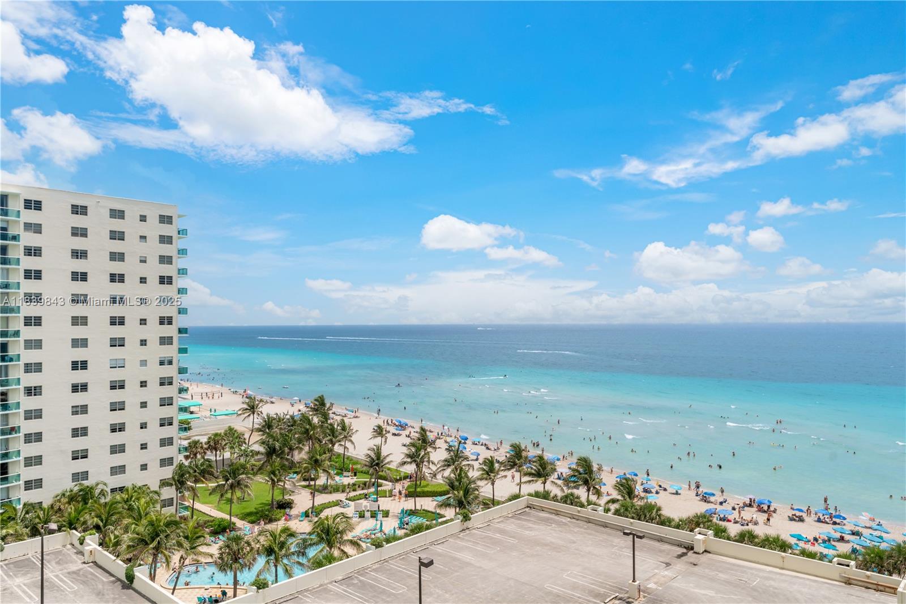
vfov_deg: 53.1
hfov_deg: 73.8
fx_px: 604
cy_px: 302
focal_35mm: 24
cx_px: 453
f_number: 9
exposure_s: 1/5000
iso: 320
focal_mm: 24
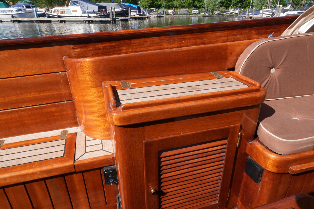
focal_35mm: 24
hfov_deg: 73.7
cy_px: 104
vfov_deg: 53.1
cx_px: 157
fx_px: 209
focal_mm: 16
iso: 125
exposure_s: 1/30
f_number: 22
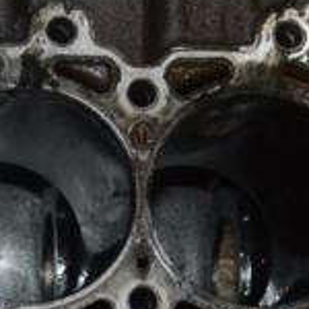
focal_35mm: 184
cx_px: -91
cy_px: 237
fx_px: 1858
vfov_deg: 9.5
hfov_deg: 9.3
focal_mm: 36
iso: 3200
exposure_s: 1/60
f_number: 7.1
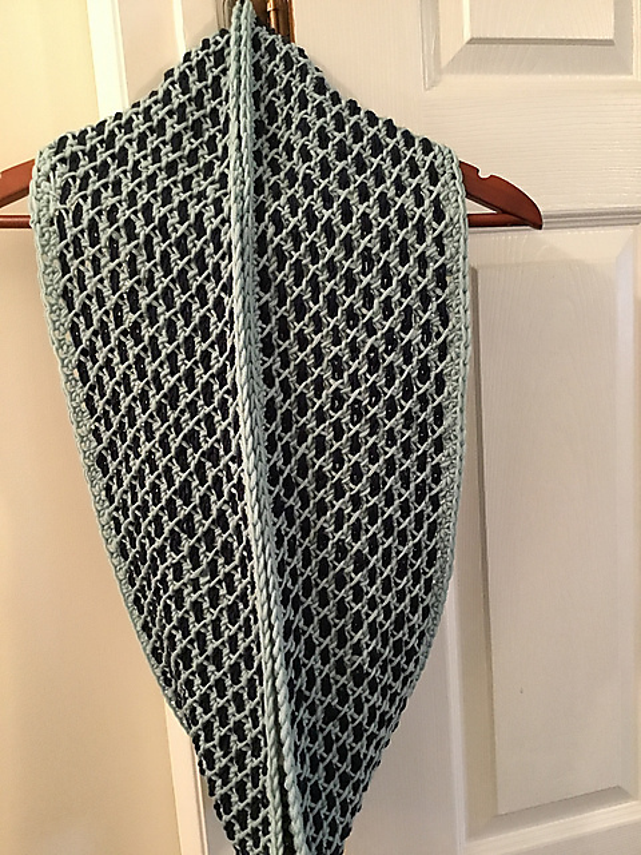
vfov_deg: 58.4
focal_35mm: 31
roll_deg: +4.0
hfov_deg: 45.4
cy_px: 428
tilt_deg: -9.6
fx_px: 765
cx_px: 320
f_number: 2.4
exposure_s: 1/20
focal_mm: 3.3
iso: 200
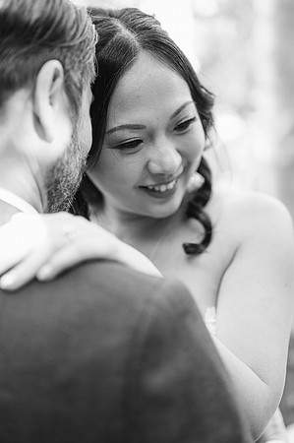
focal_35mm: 50
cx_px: 147
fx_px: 614
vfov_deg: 39.6
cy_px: 222
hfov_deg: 26.9
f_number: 2
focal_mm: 50
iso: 320
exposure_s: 1/125
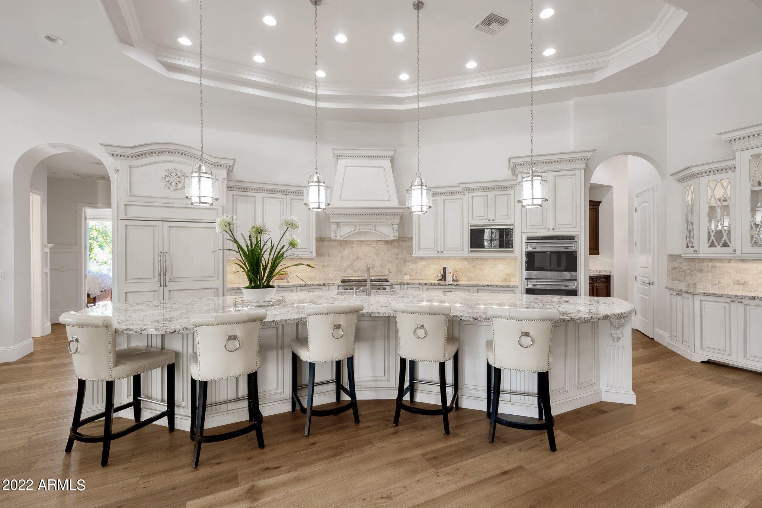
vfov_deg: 73.8
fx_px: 339
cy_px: 254
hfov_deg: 96.7
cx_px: 381
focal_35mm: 16
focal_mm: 16
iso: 100
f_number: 8
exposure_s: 1/4
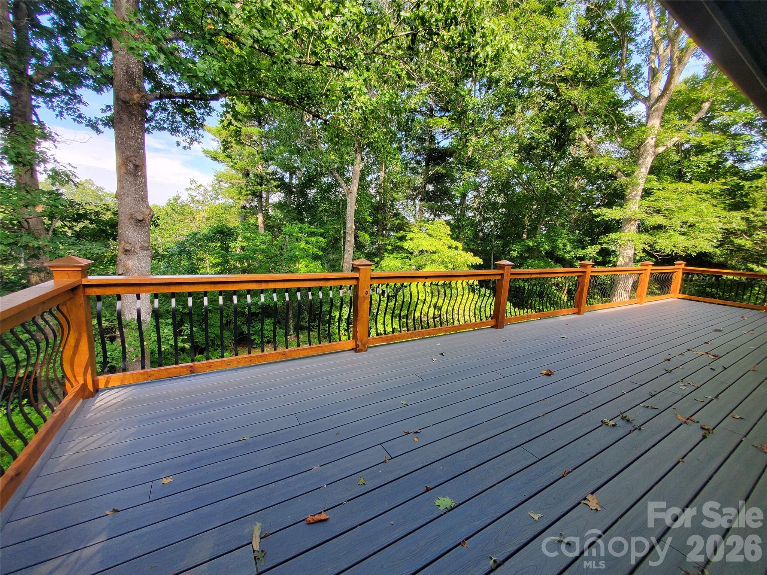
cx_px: 384
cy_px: 288
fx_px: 288
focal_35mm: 13
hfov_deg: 106.2
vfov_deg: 89.9
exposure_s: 1/120
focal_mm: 1.8
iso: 64
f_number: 2.2
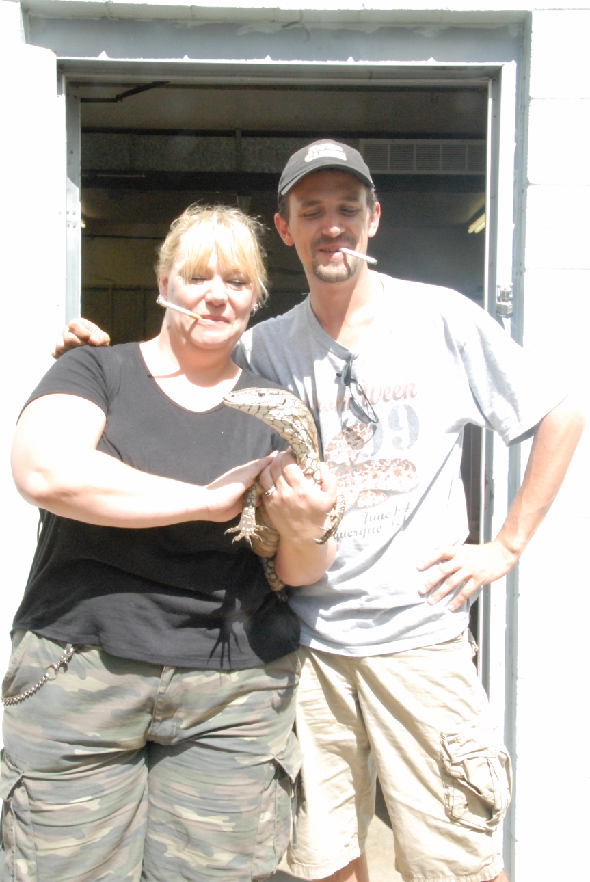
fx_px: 1067
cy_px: 441
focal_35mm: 44
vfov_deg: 44.9
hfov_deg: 30.9
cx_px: 295
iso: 1600
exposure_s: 1/90
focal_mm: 29
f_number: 27
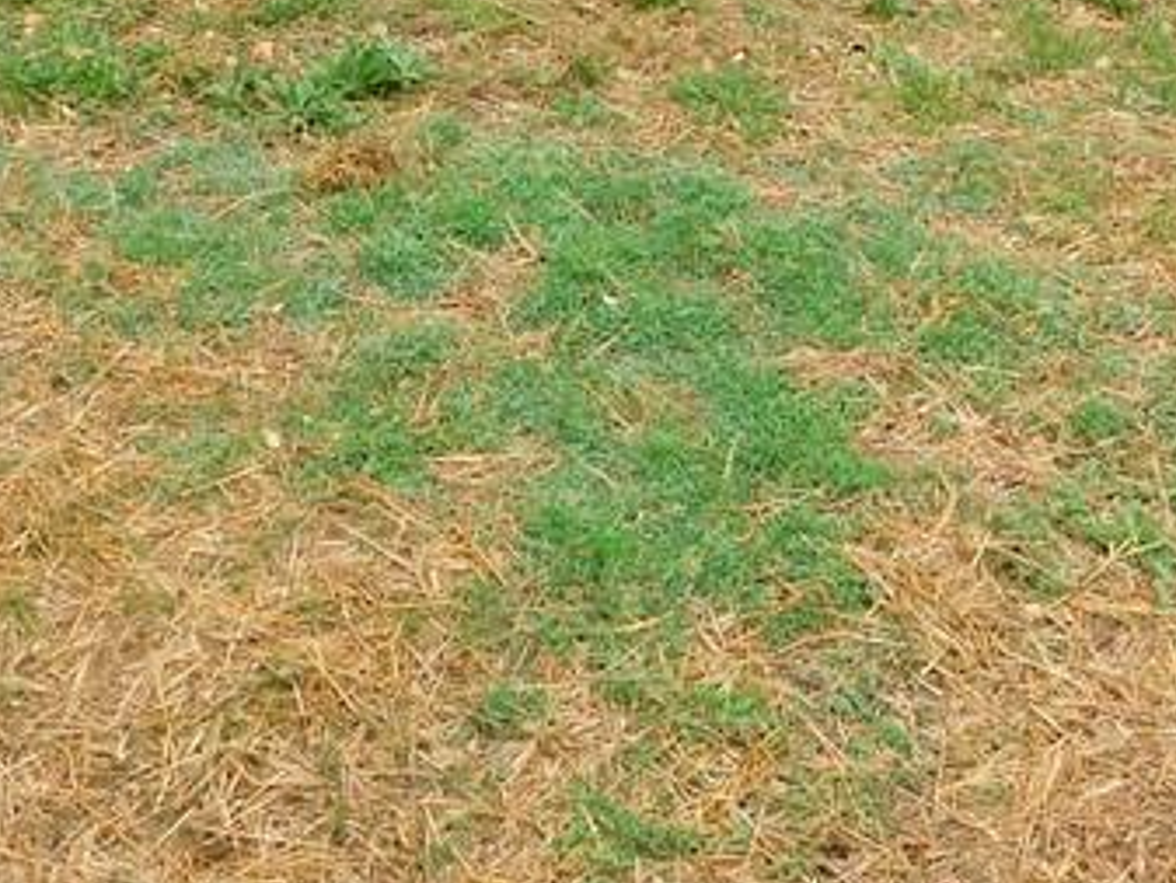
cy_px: -56
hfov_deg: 25.5
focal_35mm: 76
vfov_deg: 18.7
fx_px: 2583
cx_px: 415
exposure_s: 1/160
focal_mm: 4.5
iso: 125
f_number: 3.4
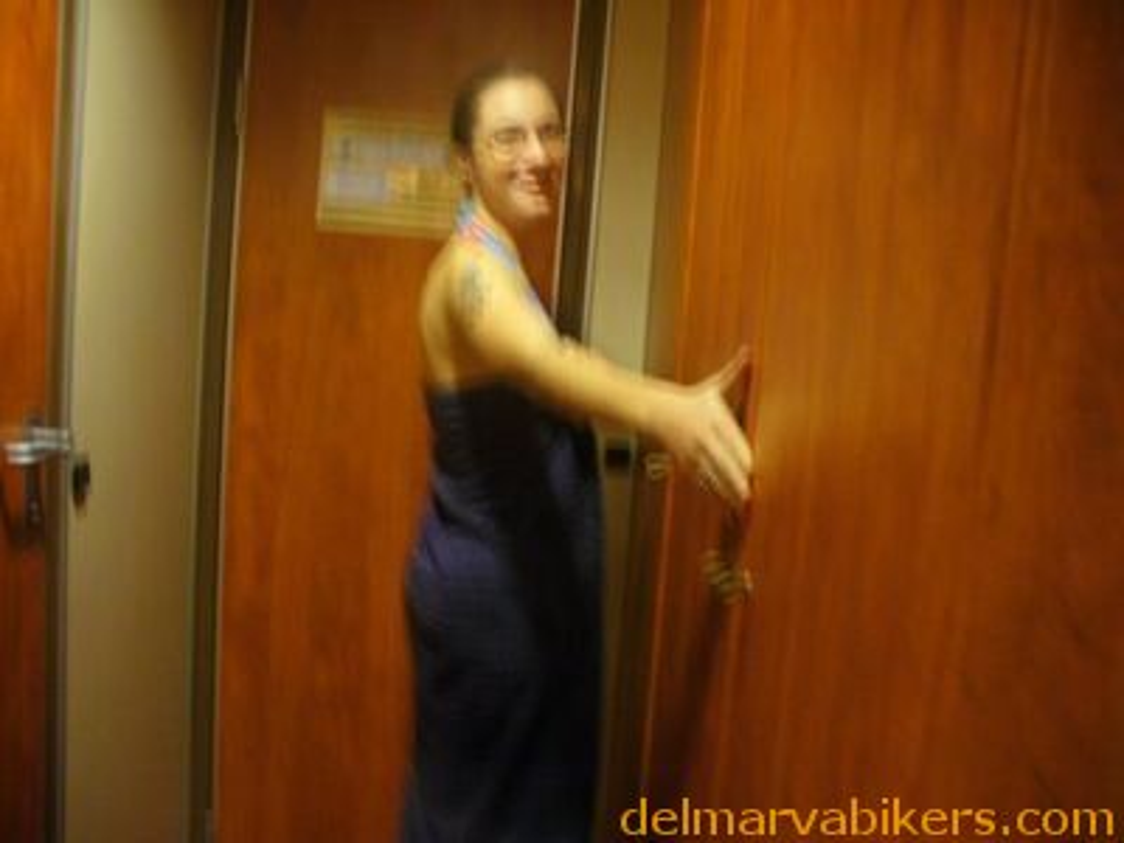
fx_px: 1201
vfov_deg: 38.7
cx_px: 562
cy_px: 422
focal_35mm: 37
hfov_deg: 50.1
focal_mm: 6.1
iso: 200
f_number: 2.8
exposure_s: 1/10
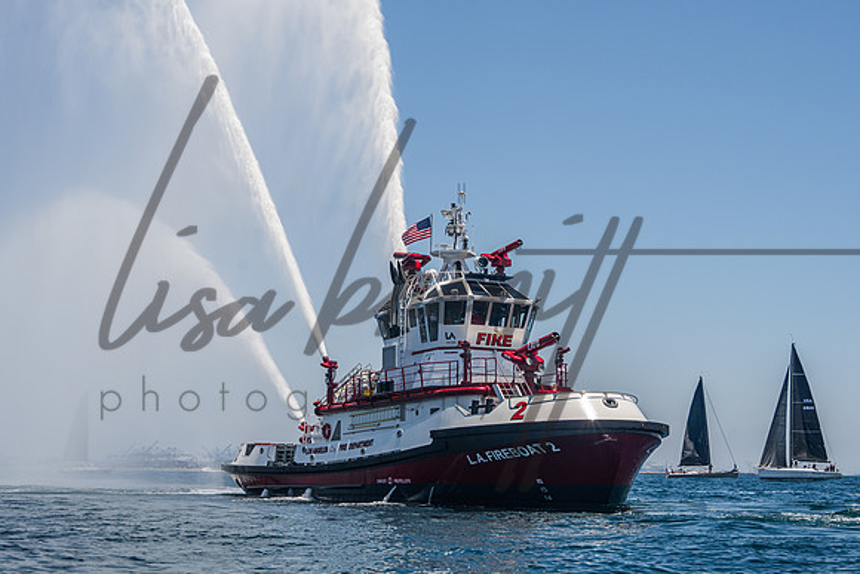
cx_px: 439
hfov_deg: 33.2
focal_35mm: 60
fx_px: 1442
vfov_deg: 22.5
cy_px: 256
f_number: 8
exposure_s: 1/1600
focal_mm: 50
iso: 320
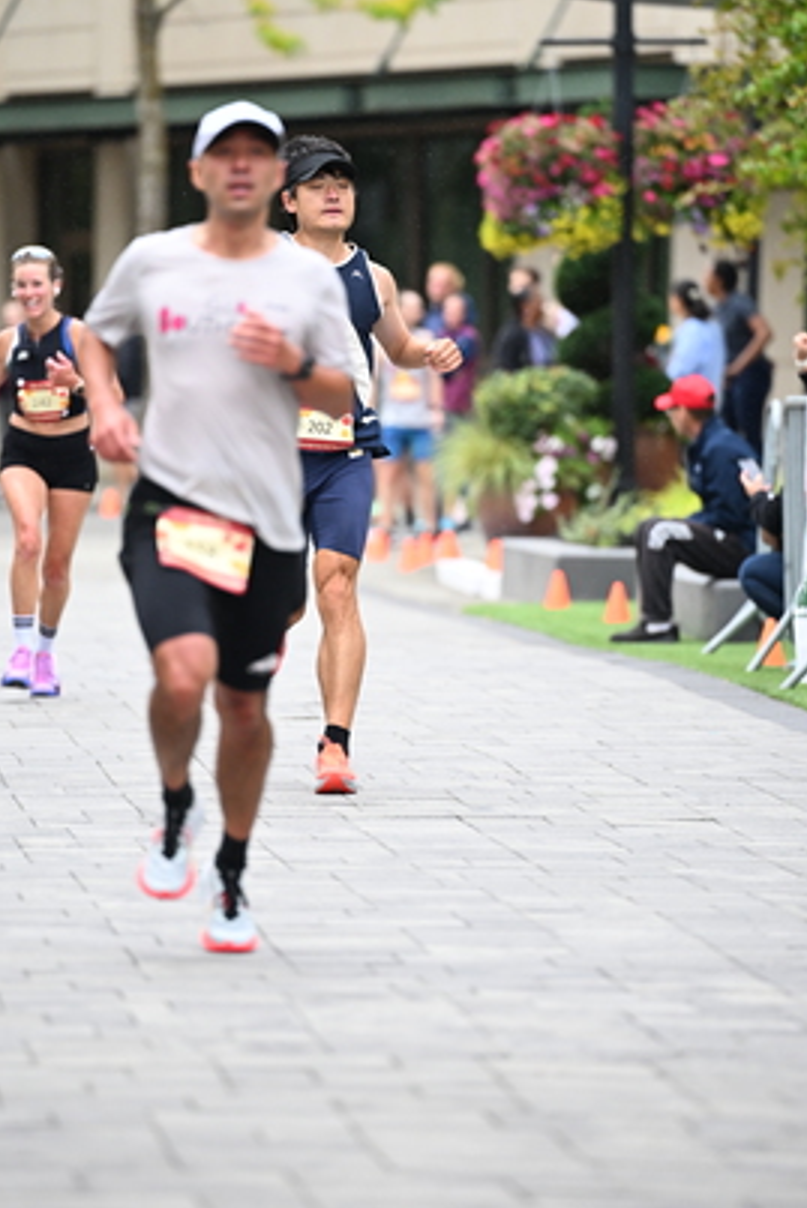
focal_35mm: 273
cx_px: 376
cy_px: 510
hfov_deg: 5.0
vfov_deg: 7.5
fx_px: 9171
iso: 1250
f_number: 2.8
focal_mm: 200
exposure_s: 1/1600
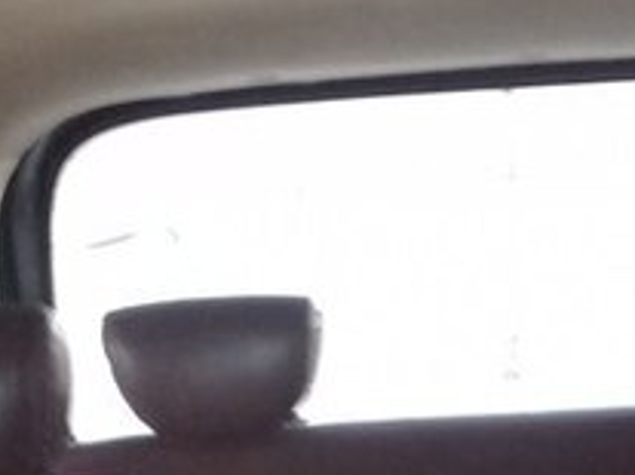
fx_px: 1815
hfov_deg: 19.7
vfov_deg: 14.0
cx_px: 466
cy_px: 700
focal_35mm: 99
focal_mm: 3.3
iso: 250
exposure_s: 1/17
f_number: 2.2
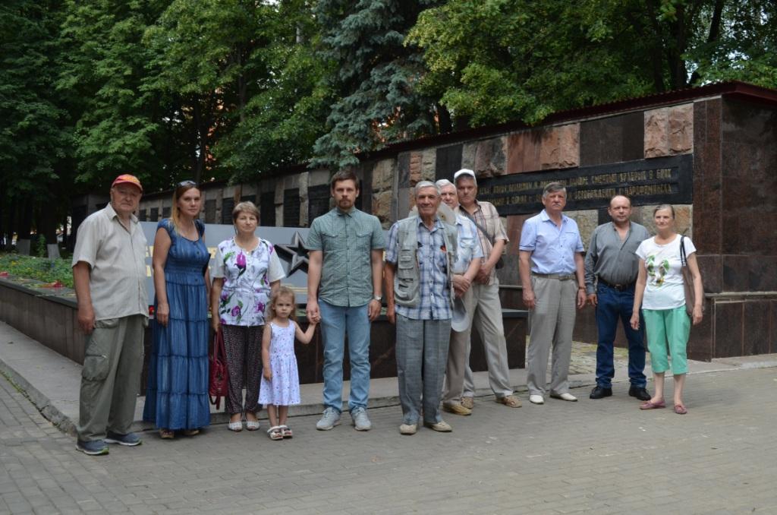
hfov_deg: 49.6
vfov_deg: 34.1
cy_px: 258
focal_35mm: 39
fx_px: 840
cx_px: 388
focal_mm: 26
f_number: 7.1
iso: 200
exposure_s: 1/200
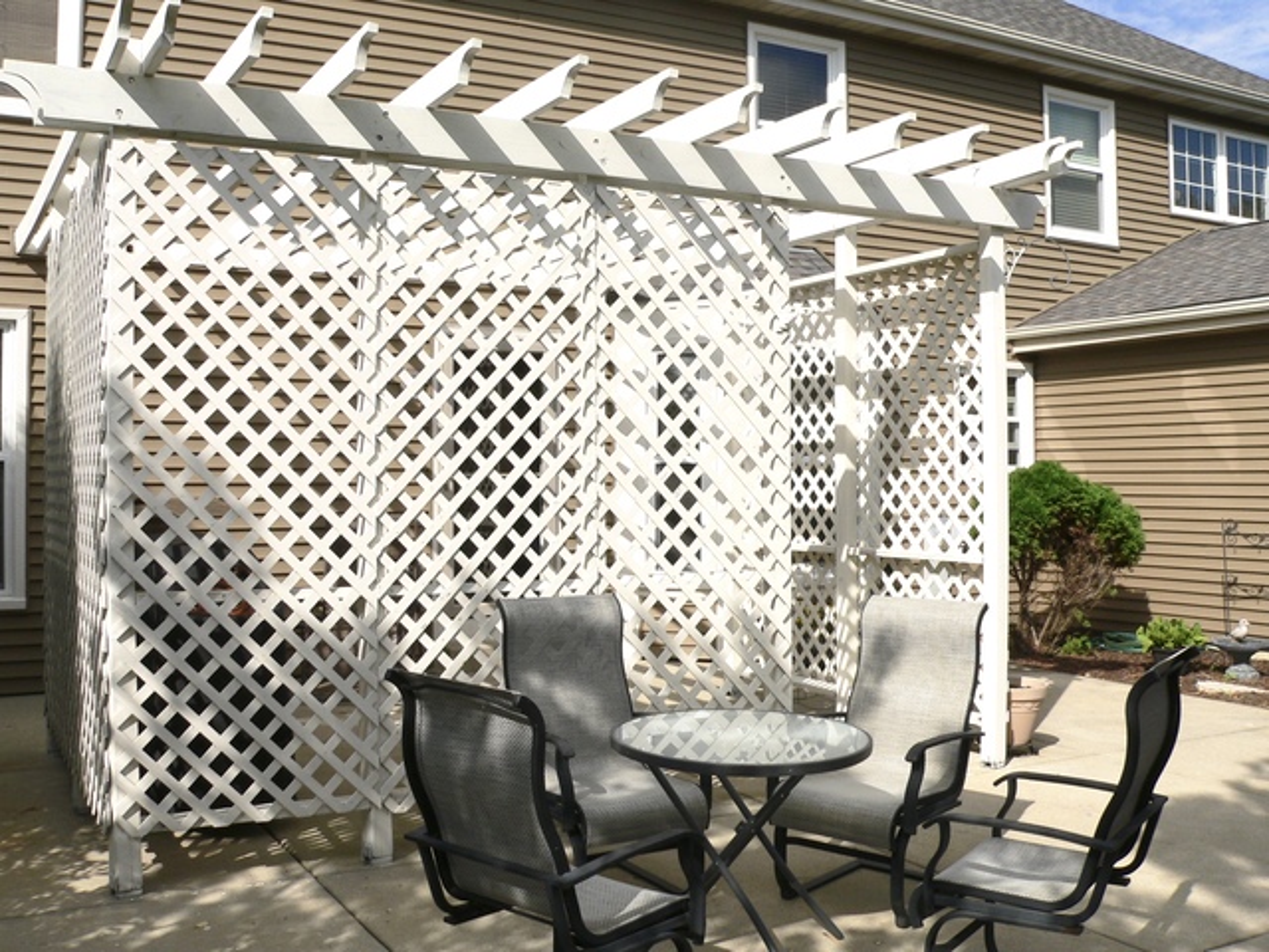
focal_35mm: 36
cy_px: 476
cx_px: 634
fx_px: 1320
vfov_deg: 39.7
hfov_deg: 51.4
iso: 80
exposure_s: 1/640
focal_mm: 6
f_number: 5.6
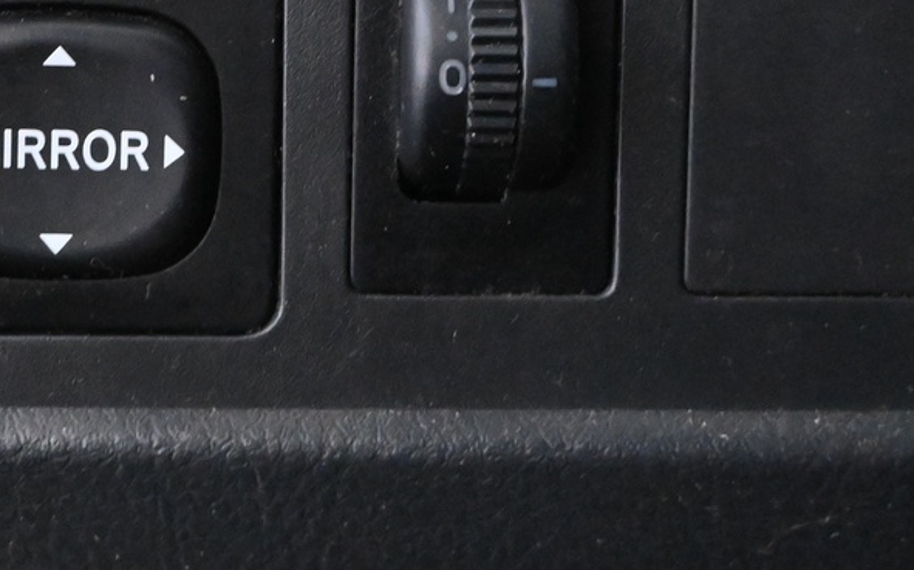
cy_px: 26
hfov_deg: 21.2
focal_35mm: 96
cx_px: 128
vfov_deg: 13.4
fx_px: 2401
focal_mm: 23
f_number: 4.5
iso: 7200
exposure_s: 1/40
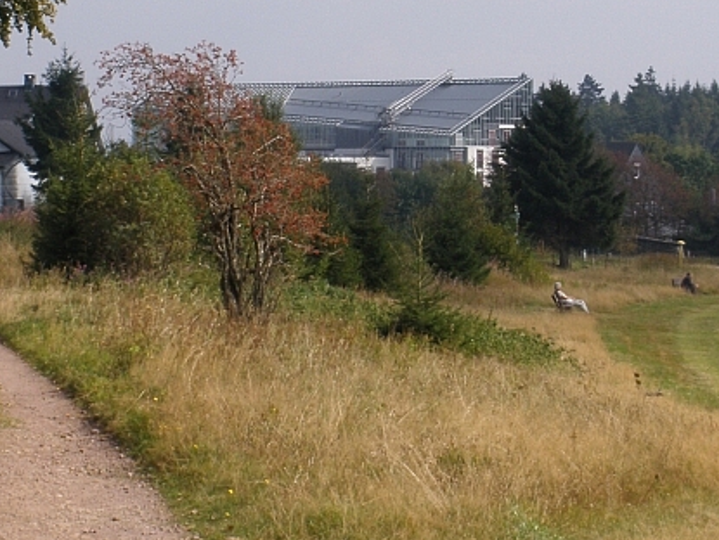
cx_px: 305
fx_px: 3243
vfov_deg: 9.5
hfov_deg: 12.6
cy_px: 202
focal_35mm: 156
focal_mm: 14.1
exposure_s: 1/250
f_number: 7.6
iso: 80
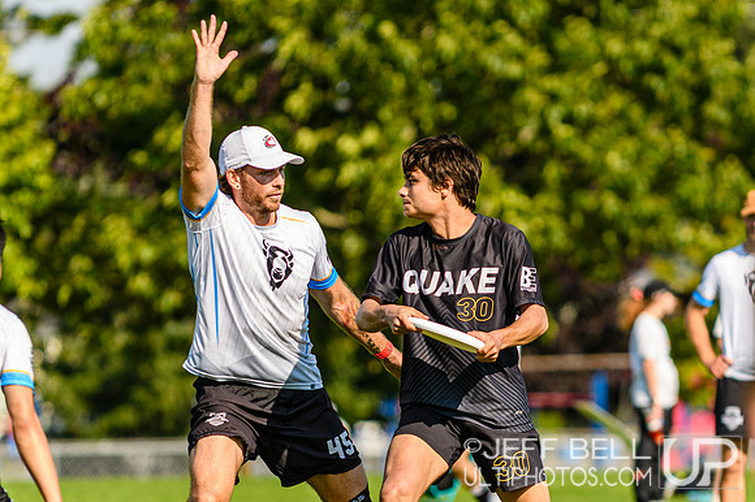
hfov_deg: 4.1
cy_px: 325
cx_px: 471
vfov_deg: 2.7
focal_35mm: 502
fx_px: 10520
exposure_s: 1/1000
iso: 100
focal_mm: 200
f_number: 3.2
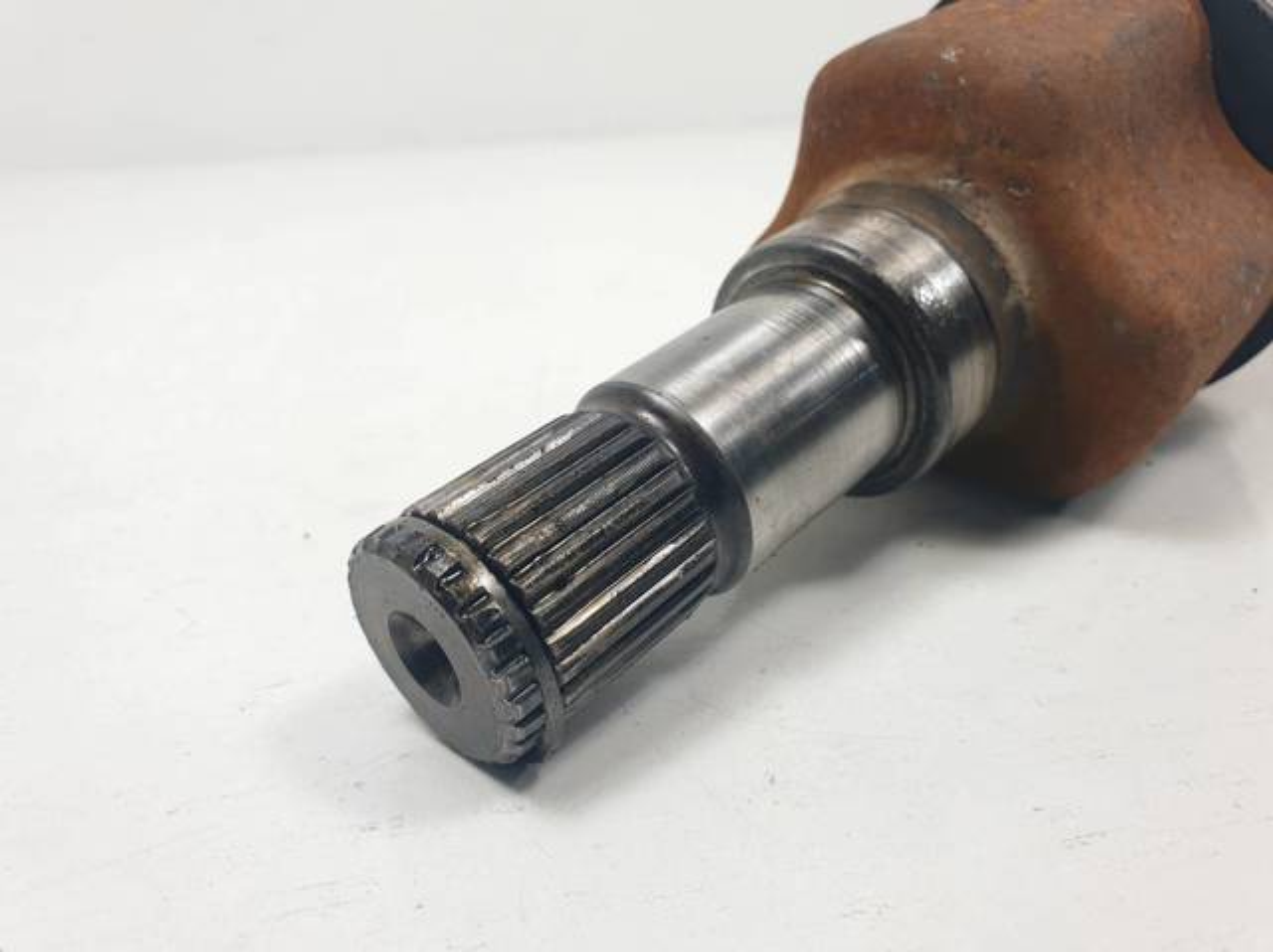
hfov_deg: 67.3
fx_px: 955
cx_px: 636
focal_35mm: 26
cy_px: 476
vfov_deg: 53.0
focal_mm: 4.3
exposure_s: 1/238
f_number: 2.4
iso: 50
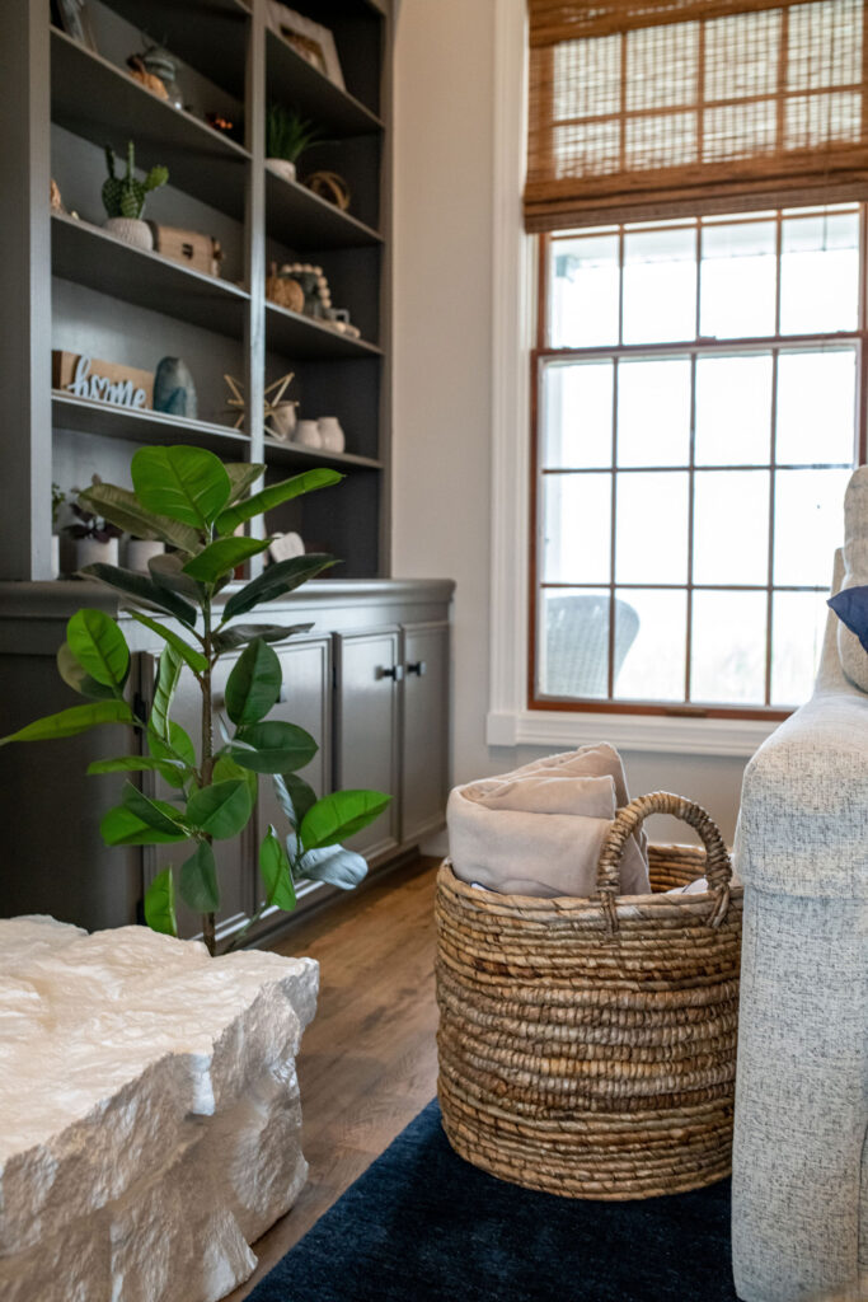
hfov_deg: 37.9
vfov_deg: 54.4
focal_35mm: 35
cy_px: 651
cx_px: 434
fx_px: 1265
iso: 1600
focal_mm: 35
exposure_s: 1/50
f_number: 5
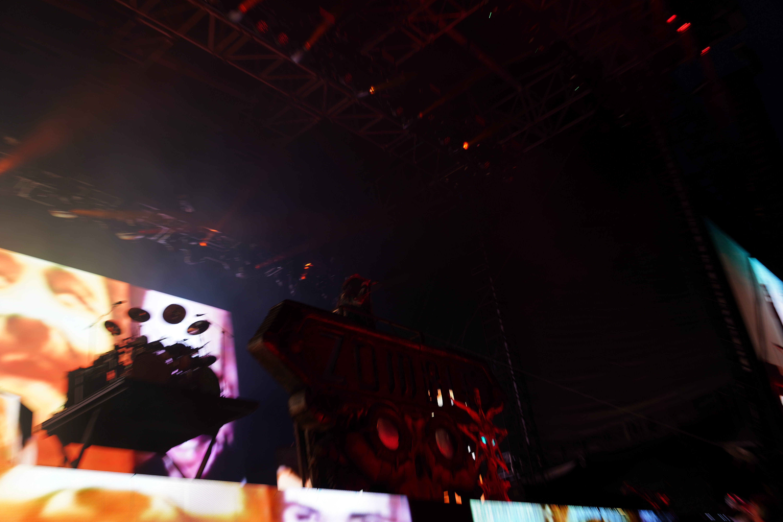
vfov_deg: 38.9
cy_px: 261
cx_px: 392
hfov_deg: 55.8
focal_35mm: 34
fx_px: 739
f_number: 4
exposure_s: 1/60
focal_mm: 34
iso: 100
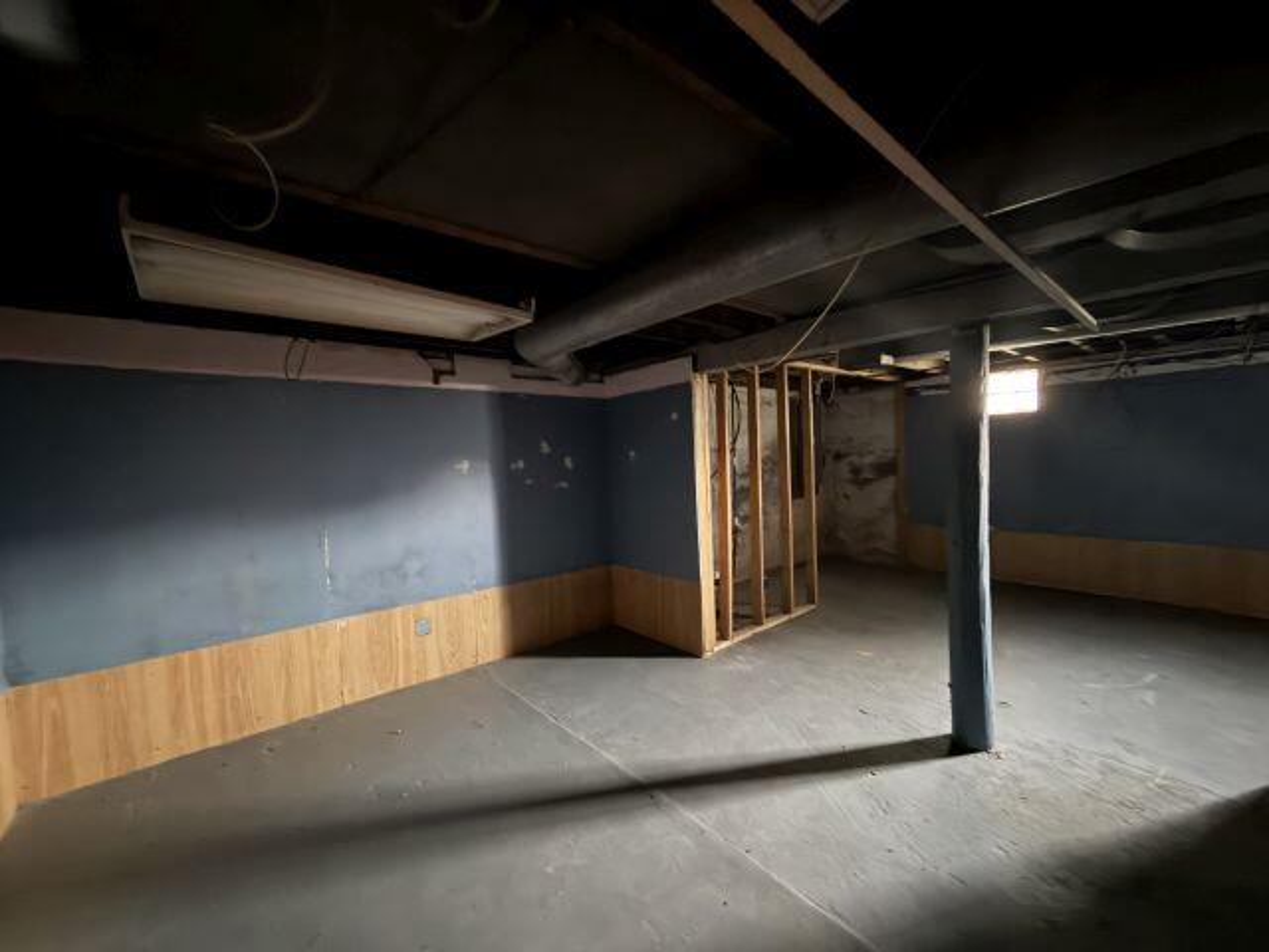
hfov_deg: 102.1
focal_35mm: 14
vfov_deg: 85.7
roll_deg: +2.8
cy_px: 476
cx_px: 634
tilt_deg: -1.3
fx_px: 513
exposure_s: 1/11
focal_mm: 2.22
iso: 1250
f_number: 2.2
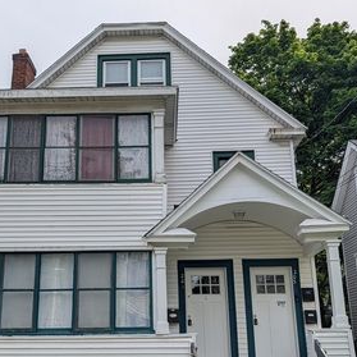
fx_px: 443
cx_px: 150
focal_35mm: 38
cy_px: 229
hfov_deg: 43.7
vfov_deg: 43.4
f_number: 1.68
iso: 19
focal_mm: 6.9
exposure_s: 1/2545
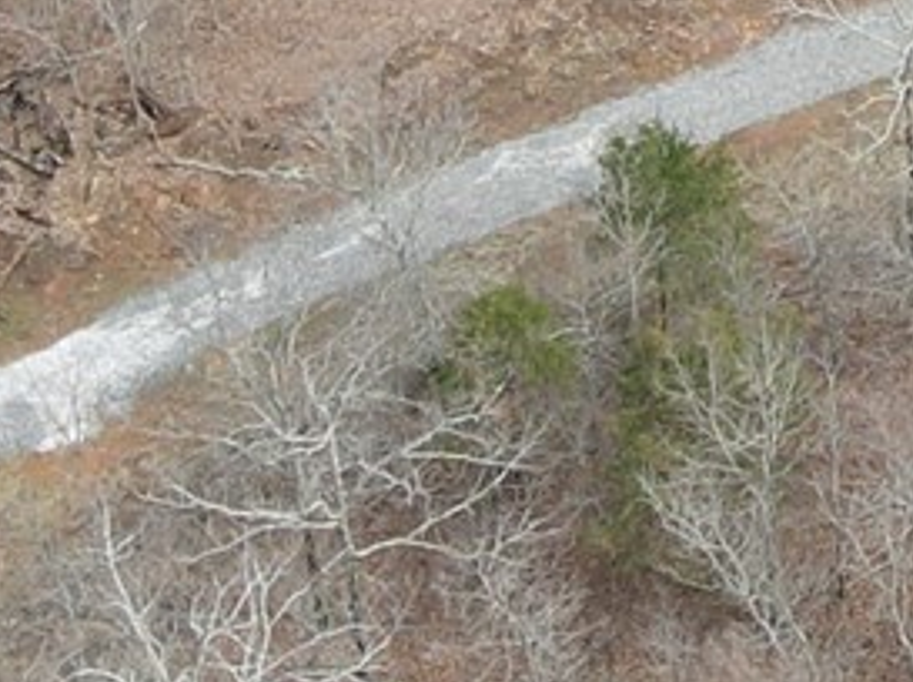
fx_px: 4452
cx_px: 1512
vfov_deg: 7.9
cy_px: -1130
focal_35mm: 169
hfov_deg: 11.1
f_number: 2.8
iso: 100
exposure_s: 1/160
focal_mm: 4.5
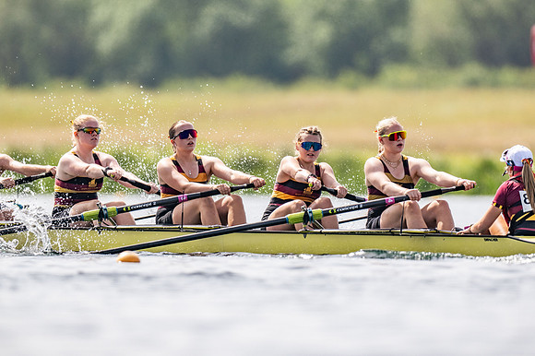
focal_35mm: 900
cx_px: 268
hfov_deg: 2.3
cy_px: 178
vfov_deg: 1.5
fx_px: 13367
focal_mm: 600
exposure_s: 1/2500
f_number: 4
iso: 160
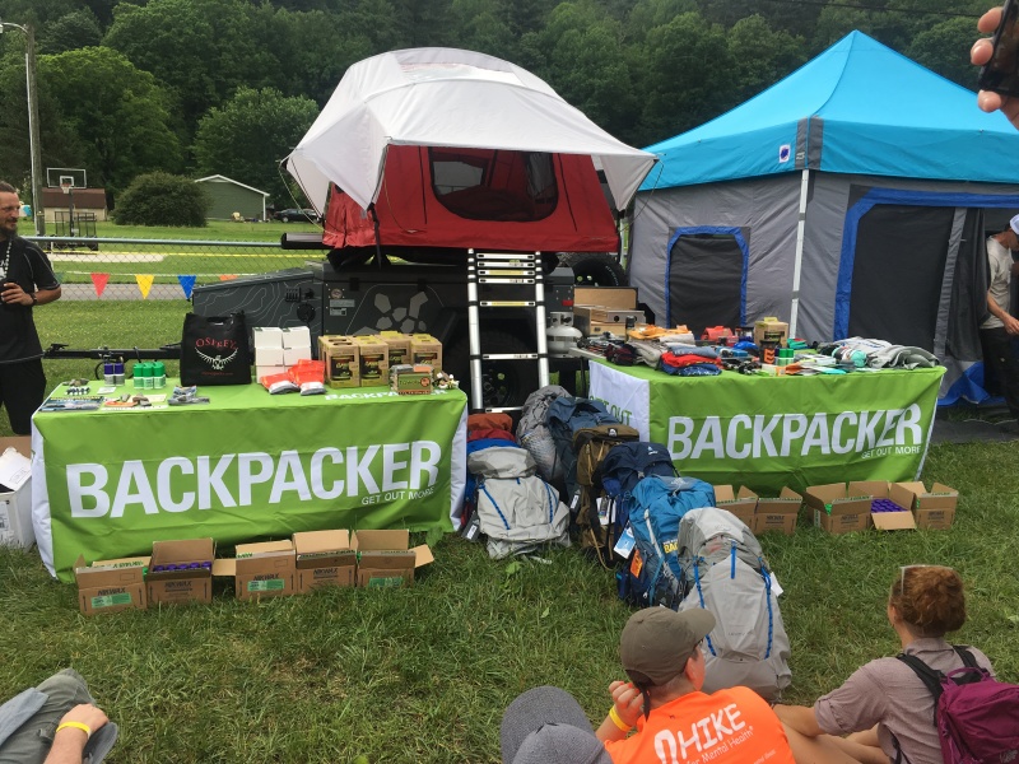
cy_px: 382
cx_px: 510
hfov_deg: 61.7
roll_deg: -1.9
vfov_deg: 48.2
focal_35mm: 29
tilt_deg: -10.4
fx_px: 854
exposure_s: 1/323
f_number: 2.2
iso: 25
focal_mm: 4.15
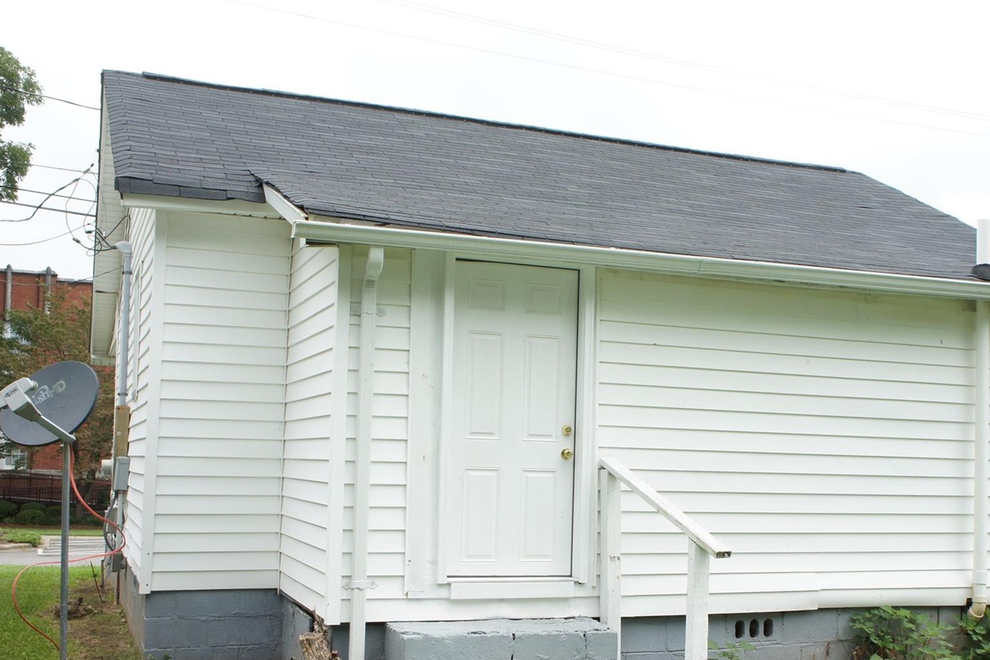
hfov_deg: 44.3
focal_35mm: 44
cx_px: 578
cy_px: 431
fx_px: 1210
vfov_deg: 30.3
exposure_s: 1/100
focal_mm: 22
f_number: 9
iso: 200
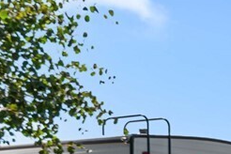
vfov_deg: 6.5
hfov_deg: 9.1
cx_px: 520
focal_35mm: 207
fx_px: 1328
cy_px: 302
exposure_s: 1/125
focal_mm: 30
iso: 100
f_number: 8
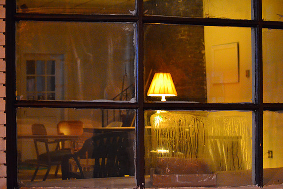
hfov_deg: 24.3
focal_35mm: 84
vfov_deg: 16.3
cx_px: 142
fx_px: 656
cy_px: 95
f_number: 4.5
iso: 6400
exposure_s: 1/13
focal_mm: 55
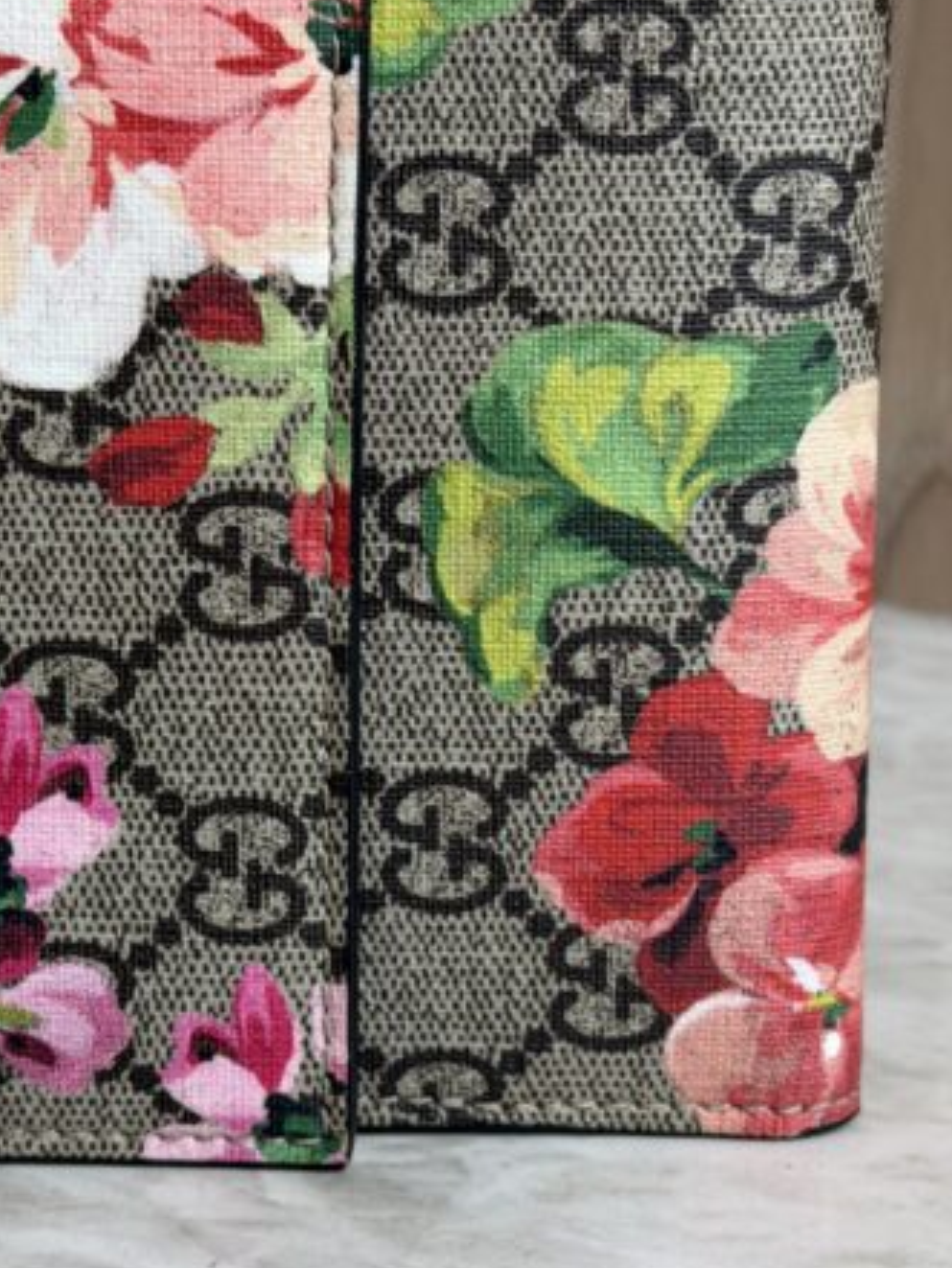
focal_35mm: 87
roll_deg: +0.1
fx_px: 3189
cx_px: 250
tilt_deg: -12.9
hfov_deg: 16.9
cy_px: 552
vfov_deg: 22.5
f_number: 1.78
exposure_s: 1/120
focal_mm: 6.76
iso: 50
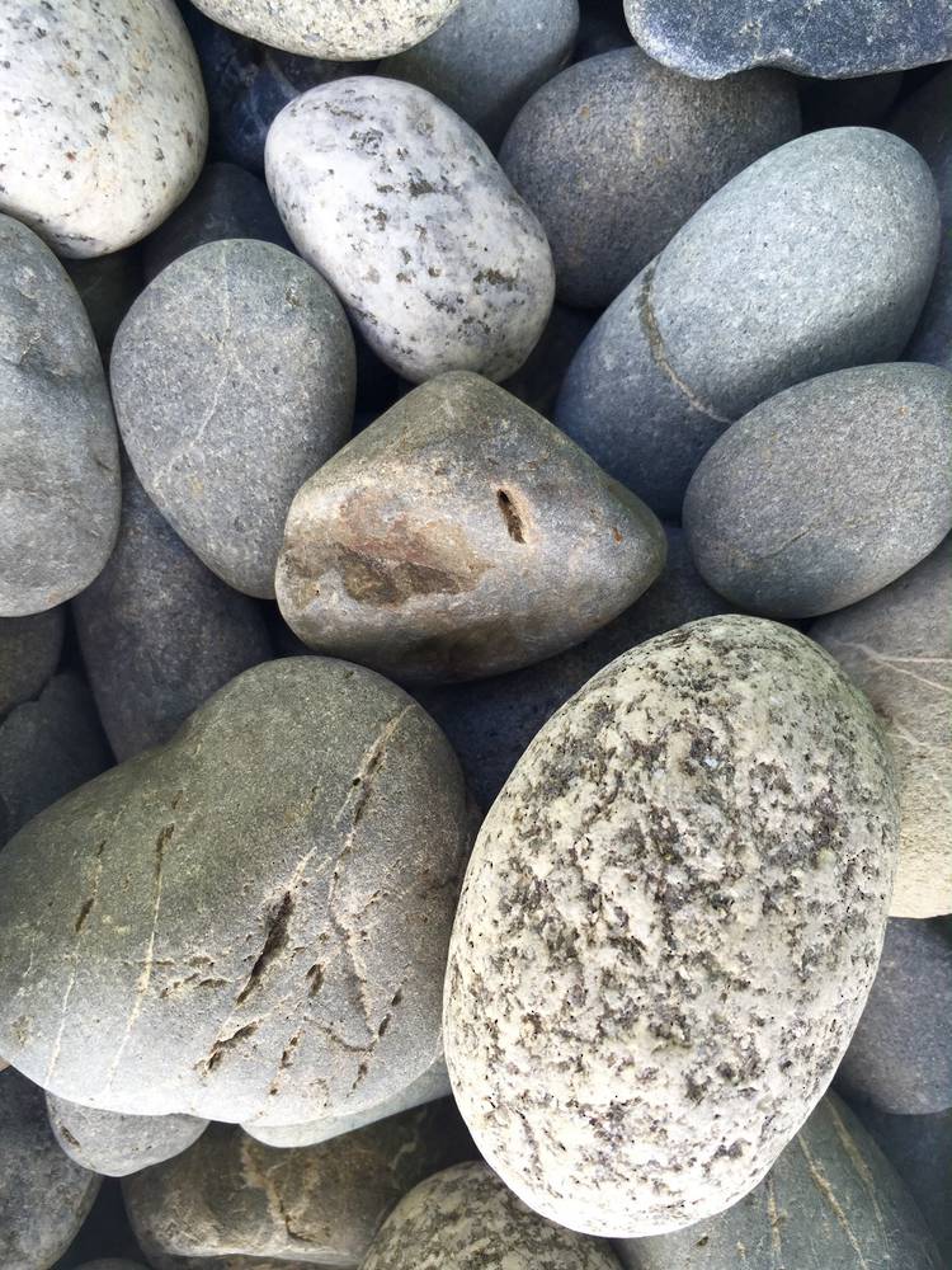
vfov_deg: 61.7
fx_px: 1063
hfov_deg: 48.2
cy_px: 635
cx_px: 476
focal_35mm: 29
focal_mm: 4.15
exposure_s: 1/120
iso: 32
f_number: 2.2
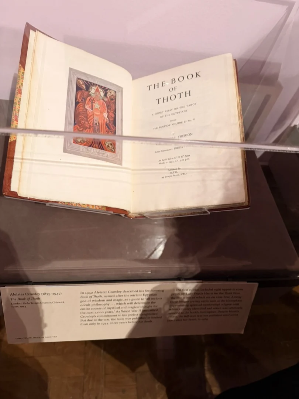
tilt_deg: -50.6
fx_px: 276
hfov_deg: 56.8
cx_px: 150
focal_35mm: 24
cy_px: 200
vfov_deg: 71.6
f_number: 1.78
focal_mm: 6.76
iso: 640
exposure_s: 1/60
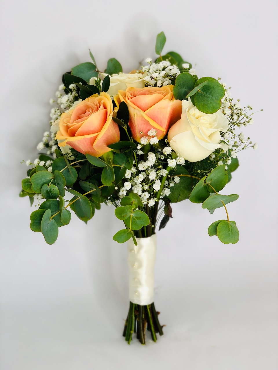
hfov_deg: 28.0
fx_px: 557
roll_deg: -4.8
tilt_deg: -16.6
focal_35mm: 52
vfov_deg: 36.8
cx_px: 139
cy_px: 185
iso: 16
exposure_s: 1/50
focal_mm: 6
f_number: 2.4
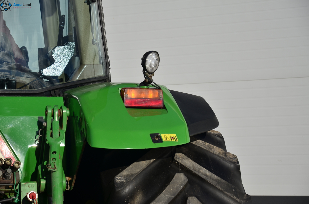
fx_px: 1182
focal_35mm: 138
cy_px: 102
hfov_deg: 14.9
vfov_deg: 9.9
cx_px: 154
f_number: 6.3
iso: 125
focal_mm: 92
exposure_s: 1/1250
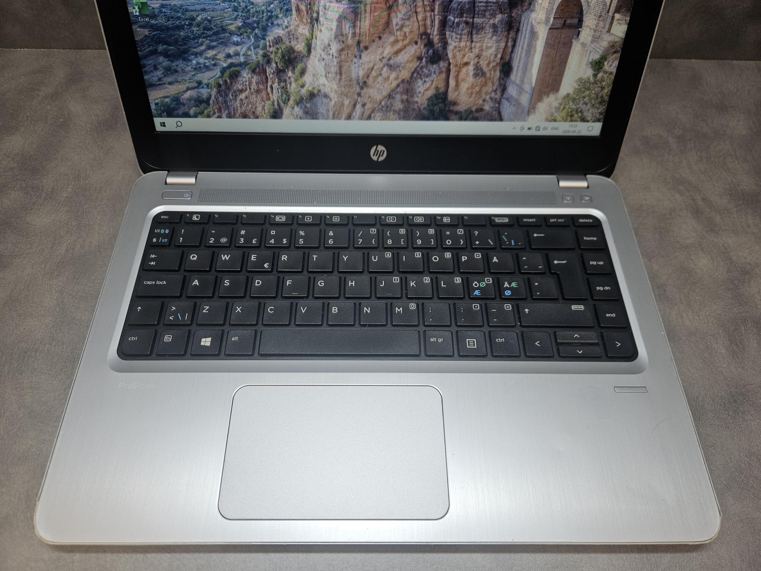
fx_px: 506
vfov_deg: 58.9
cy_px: 286
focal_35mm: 23
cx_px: 380
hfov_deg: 73.9
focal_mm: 5.4
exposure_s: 1/101
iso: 40
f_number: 1.8
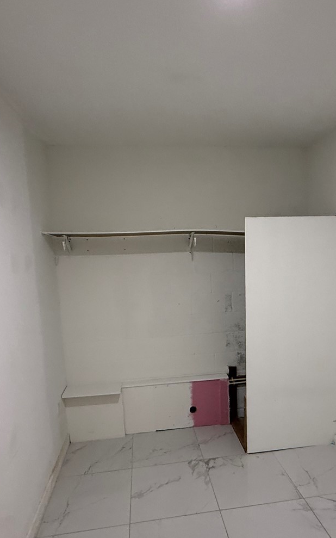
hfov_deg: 50.9
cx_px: 192
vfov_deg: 74.6
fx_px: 352
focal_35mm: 24
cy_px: 298
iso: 320
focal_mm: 2.22
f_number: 2.2
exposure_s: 1/120
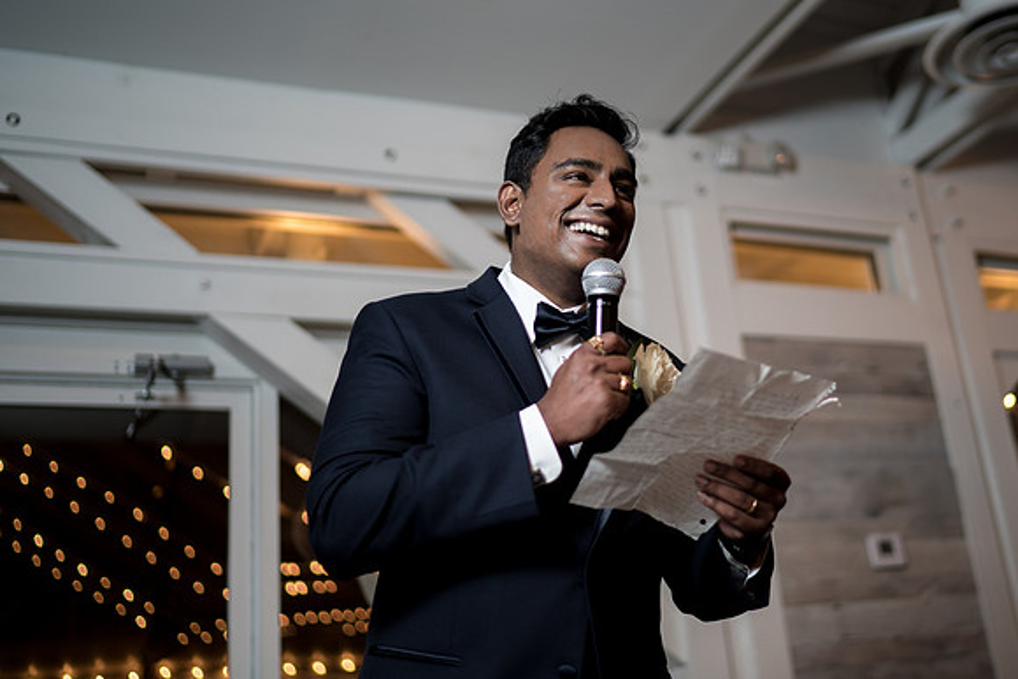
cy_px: 262
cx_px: 625
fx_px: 1216
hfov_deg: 45.1
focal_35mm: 43
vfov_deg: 31.1
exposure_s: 1/200
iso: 250
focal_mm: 35
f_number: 1.4
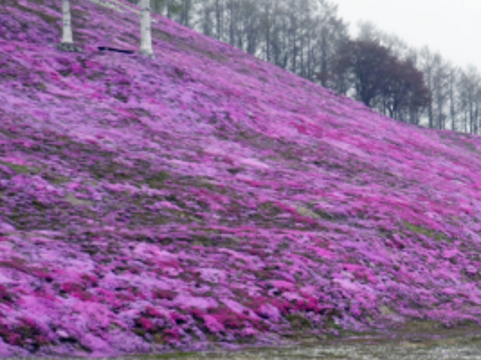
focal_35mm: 99
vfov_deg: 14.9
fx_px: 1375
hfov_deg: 19.5
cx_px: 414
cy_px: 207
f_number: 3
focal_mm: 7.2
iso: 100
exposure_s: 1/200
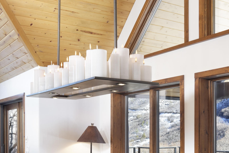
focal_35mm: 54
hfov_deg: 36.7
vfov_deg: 24.5
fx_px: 344
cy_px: 134
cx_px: 93
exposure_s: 1/15
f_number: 7.1
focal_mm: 25
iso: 640
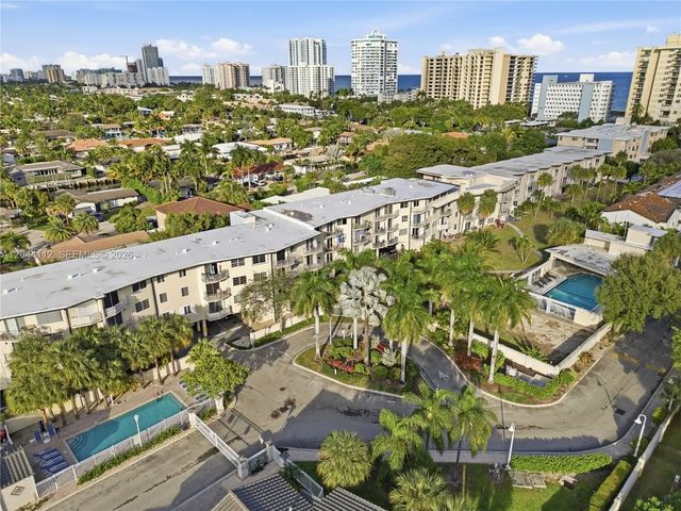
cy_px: 256
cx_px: 340
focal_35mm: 24
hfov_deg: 71.6
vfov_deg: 56.8
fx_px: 472
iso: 100
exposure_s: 1/6400
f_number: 1.7
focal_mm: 6.7
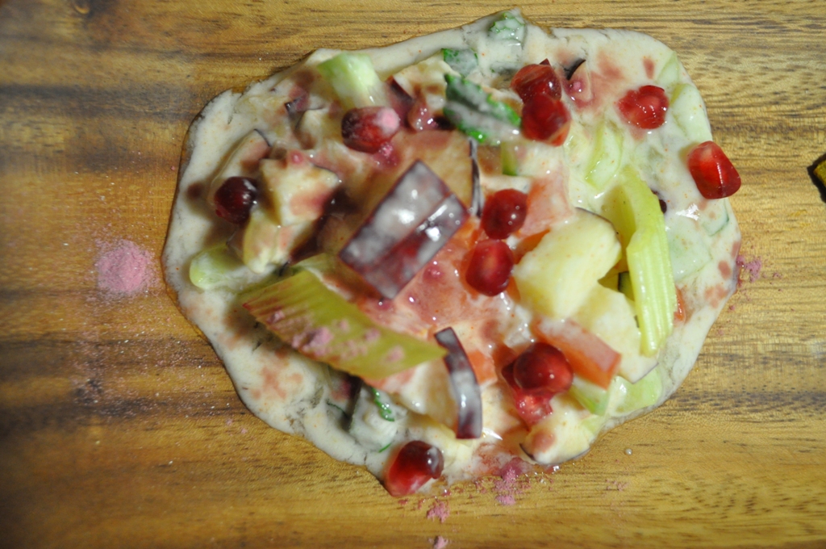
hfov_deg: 49.6
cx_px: 413
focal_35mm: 39
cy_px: 274
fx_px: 894
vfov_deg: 34.1
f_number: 4.2
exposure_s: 1/50
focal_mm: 26
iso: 1600
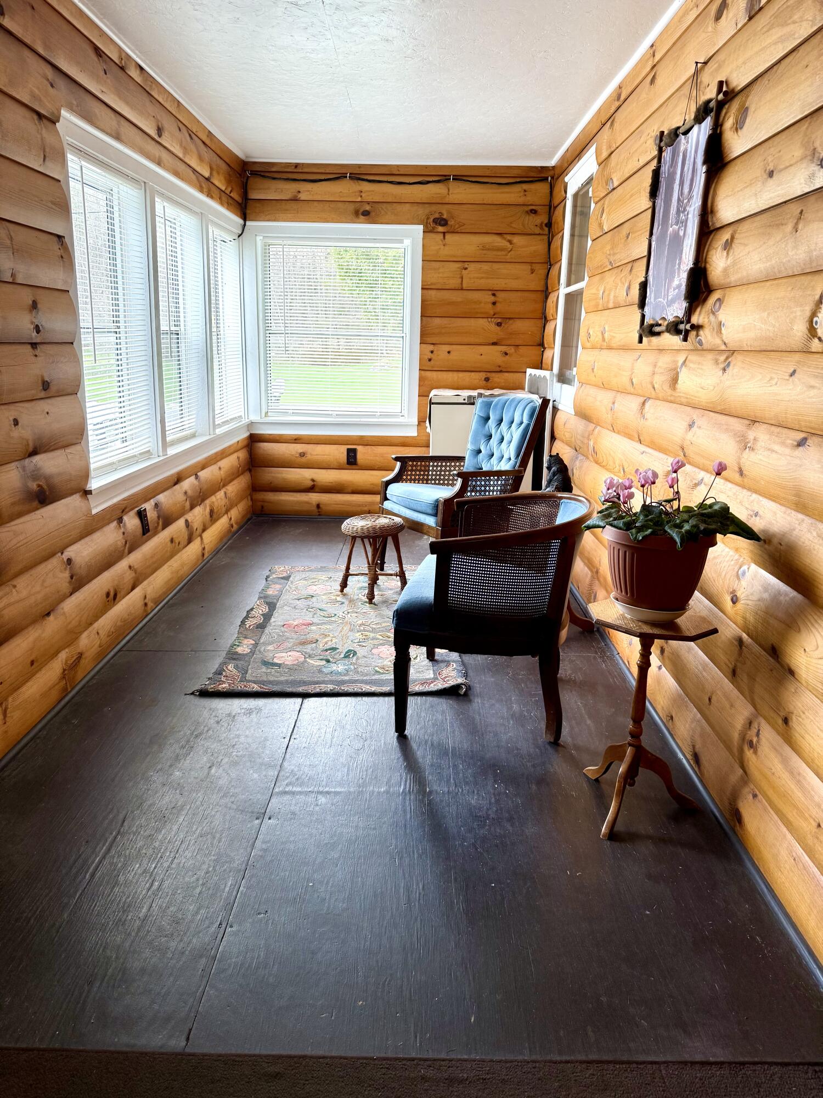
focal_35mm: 24
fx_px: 761
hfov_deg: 56.8
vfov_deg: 71.6
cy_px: 549
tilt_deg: -15.1
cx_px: 412
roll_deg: -1.9
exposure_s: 1/121
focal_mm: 6.76
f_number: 1.78
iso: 125
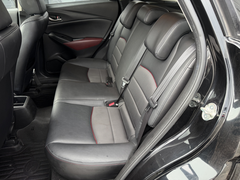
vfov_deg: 56.8
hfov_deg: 71.6
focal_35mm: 24
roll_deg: -2.8
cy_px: 90
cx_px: 120
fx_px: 166
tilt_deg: -32.0
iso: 160
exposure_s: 1/121
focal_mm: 6.76
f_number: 1.78
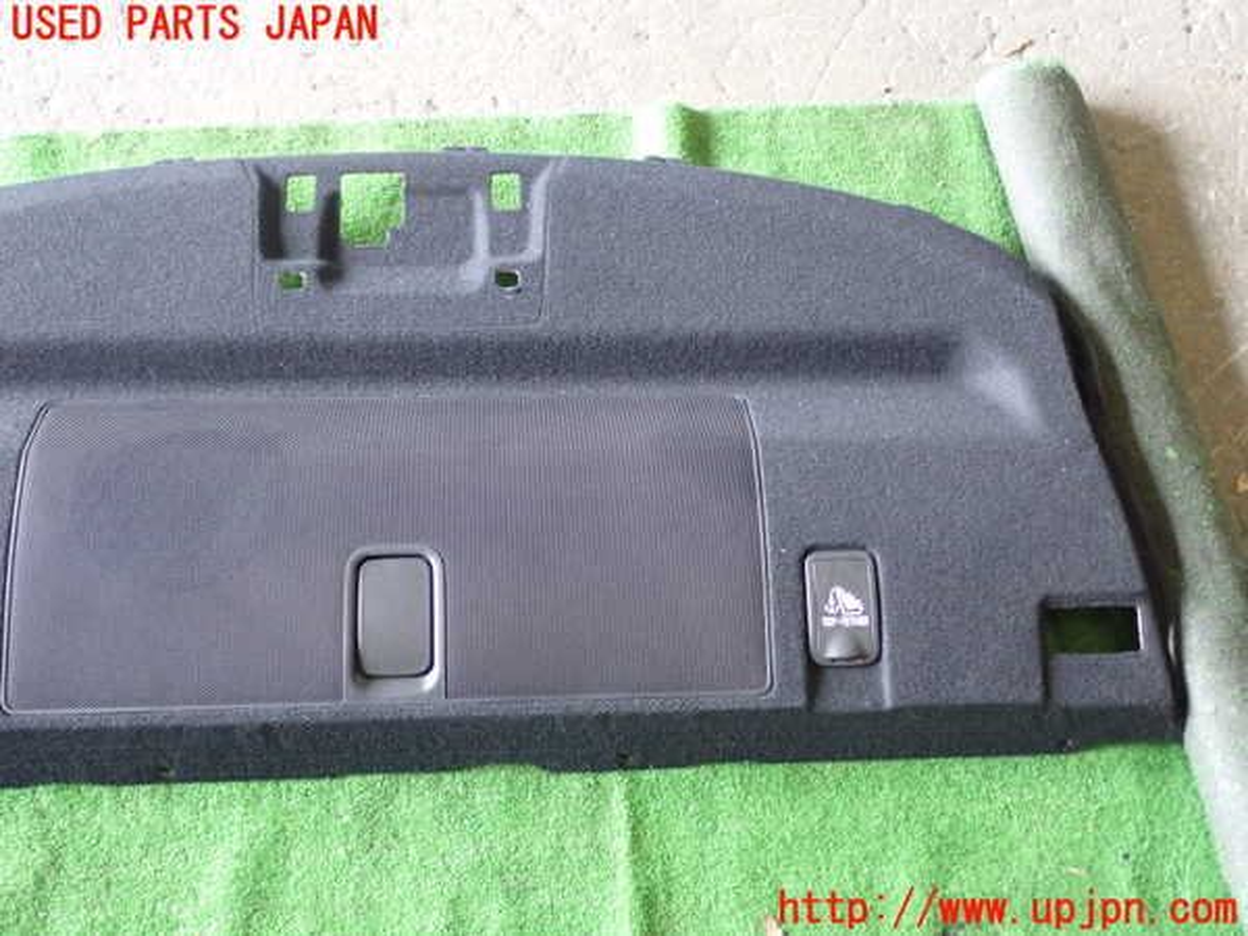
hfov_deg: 45.8
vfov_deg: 35.1
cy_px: 468
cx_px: 624
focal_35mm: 41
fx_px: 1478
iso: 800
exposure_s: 1/40
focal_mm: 7.31
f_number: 2.8
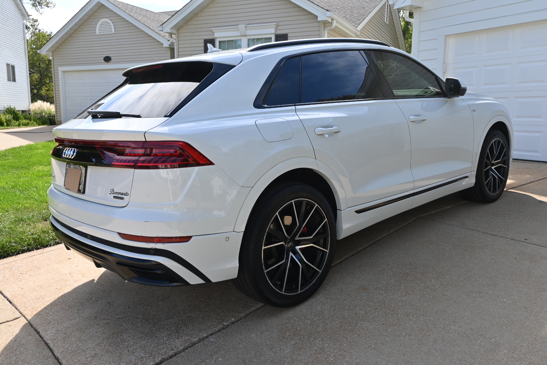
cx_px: 274
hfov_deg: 61.9
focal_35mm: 30
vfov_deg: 43.6
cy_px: 182
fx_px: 456
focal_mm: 20
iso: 110
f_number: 5.6
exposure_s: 1/250
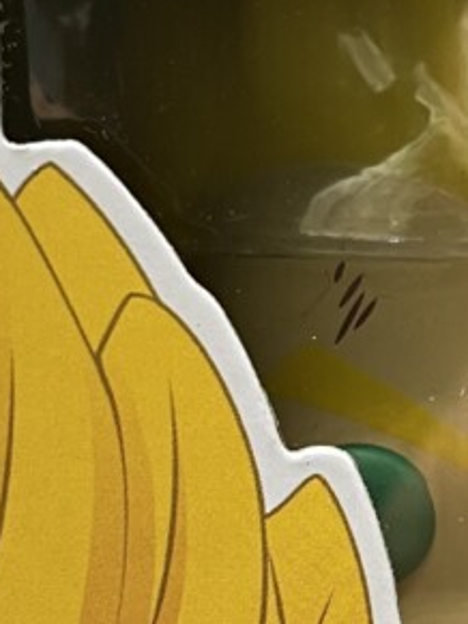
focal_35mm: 119
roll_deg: +0.2
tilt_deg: -13.9
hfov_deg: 12.3
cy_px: 447
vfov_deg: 16.5
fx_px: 2147
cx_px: 447
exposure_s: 1/50
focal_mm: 5.1
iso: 64
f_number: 1.6
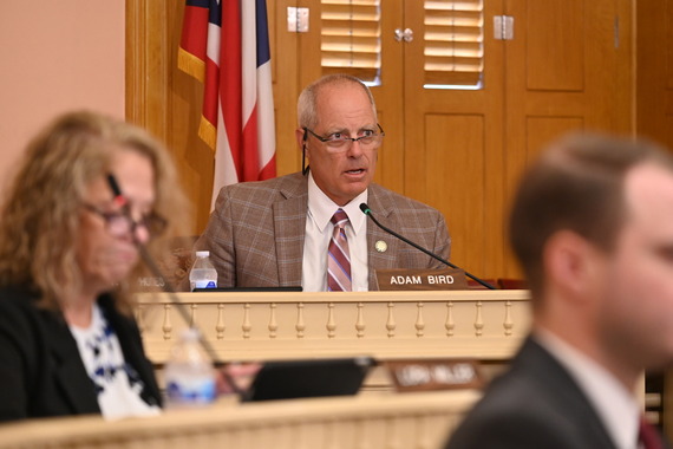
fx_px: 3739
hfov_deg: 10.3
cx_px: 336
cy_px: 224
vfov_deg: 6.9
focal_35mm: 200
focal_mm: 200
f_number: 5
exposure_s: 1/125
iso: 4000
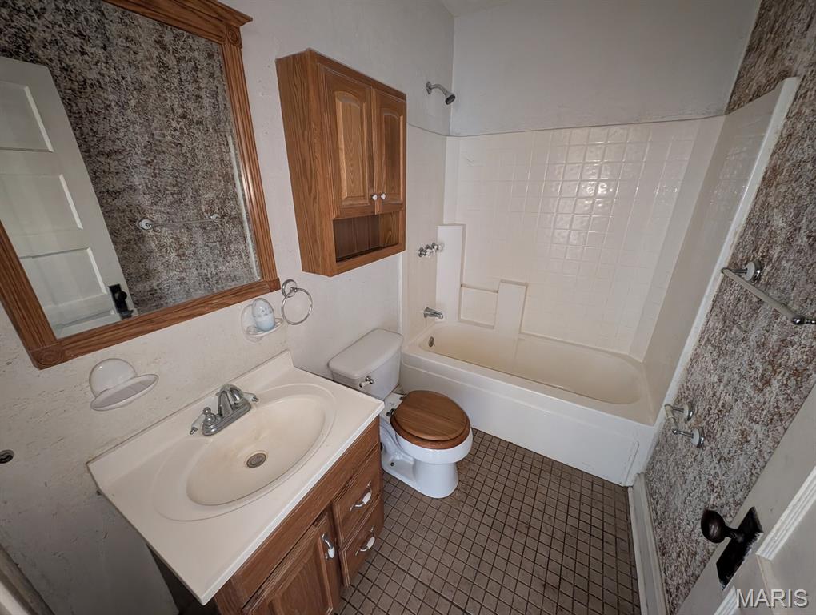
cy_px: 308
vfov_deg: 94.6
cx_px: 408
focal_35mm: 12
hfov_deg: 110.5
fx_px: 283
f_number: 1.95
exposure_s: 1/30.3
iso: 2234
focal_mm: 2.23
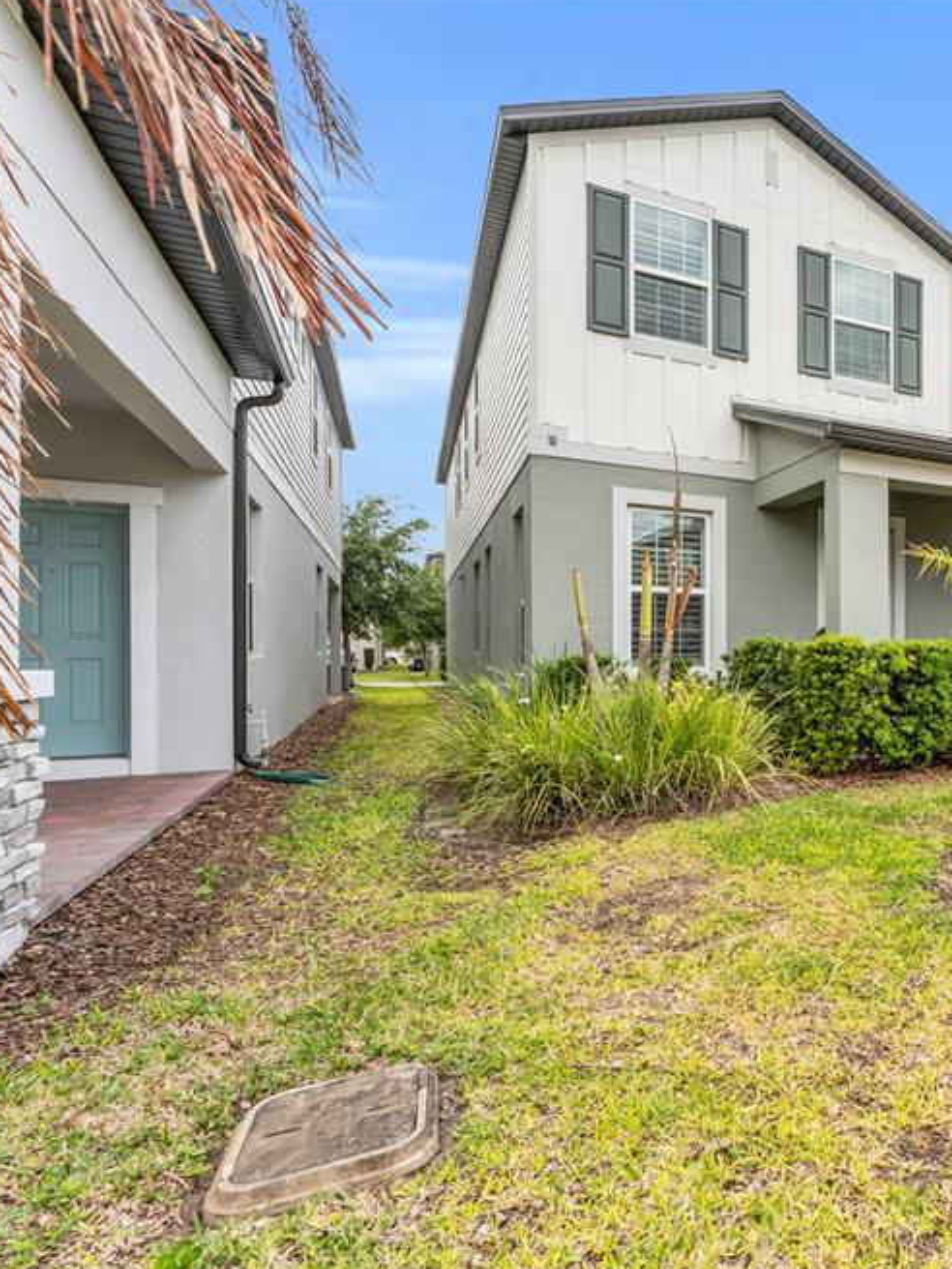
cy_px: 652
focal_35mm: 22
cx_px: 906
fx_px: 803
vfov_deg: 76.6
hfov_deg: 51.7
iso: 250
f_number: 8
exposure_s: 1/640
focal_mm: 14.6
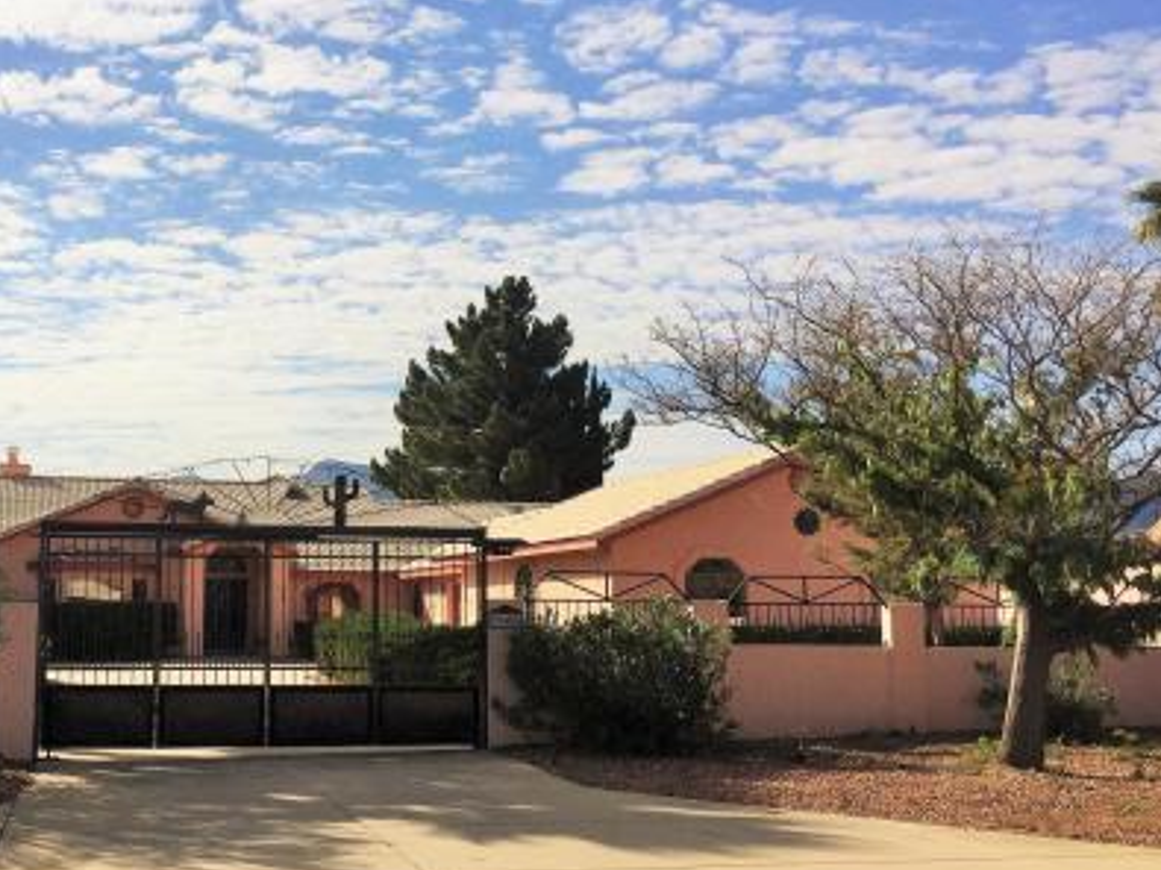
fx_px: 1576
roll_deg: -1.6
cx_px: 320
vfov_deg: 30.9
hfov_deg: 39.6
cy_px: 444
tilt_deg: +8.1
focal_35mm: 47
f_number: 2.2
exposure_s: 1/5650
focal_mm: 4.15
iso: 32
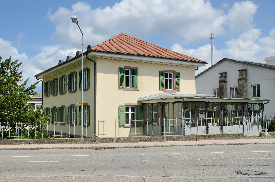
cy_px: 91
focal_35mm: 39
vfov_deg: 34.1
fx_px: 297
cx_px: 138
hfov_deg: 49.6
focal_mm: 26
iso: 100
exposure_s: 1/250
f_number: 9
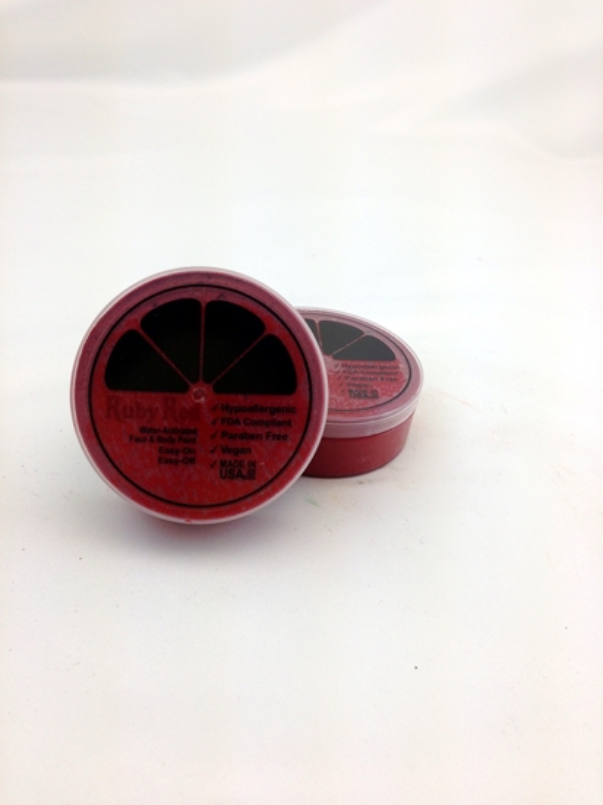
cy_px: 402
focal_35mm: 33
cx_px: 302
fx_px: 767
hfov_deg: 42.9
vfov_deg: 55.4
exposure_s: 1/158
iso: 50
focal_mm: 4.12
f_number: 2.4
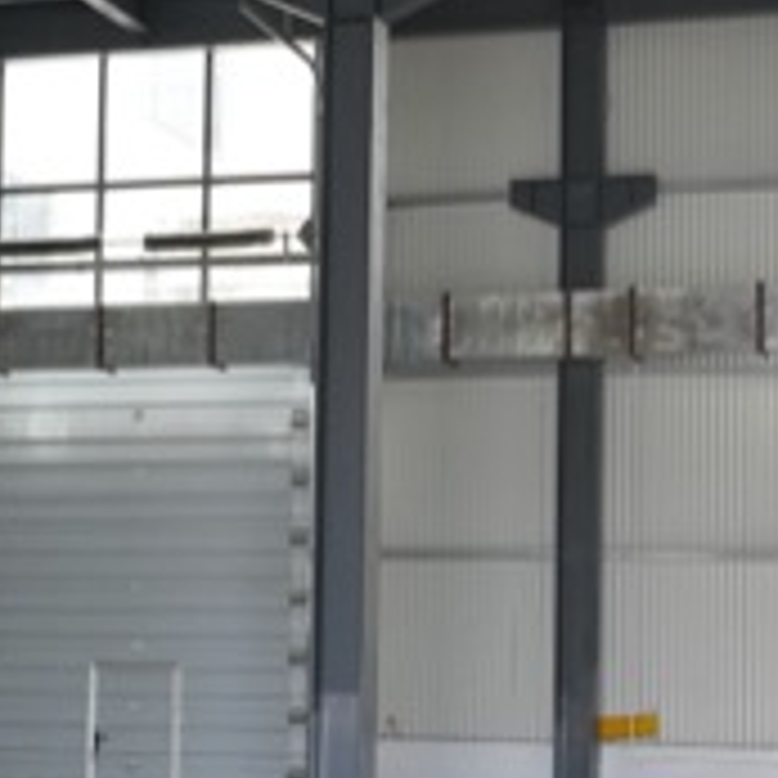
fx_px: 2695
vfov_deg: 16.4
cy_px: 492
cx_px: 166
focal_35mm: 106
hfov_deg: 16.3
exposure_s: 1/200
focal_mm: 18
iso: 1000
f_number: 3.5
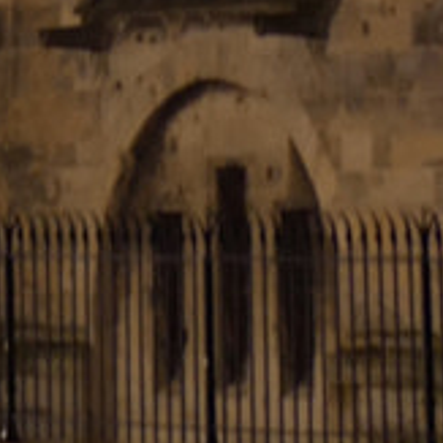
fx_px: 6298
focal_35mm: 435
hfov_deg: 4.0
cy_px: -1533
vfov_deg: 3.7
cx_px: -446
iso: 400
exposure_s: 1/1.6
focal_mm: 25
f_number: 1.7
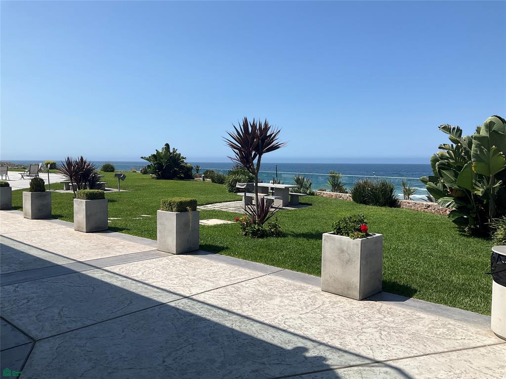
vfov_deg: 48.2
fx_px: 424
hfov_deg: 61.7
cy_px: 190
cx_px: 253
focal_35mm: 29
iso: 25
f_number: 1.8
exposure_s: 1/2801
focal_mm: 3
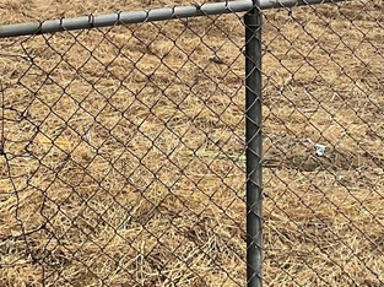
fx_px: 1053
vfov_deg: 15.1
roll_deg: +1.6
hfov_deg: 20.6
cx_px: 229
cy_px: -34
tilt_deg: -5.0
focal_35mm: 95
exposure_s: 1/3125
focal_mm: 3
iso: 16
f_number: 1.8
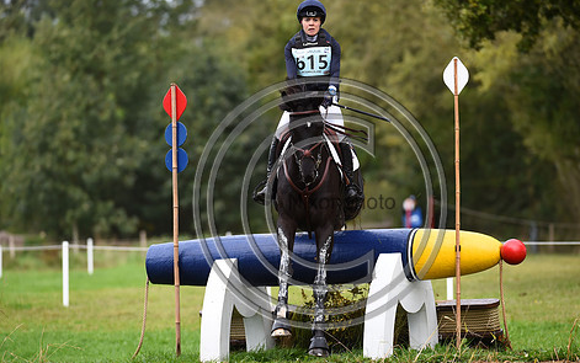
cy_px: 186
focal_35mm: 351
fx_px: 5552
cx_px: 307
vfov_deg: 3.7
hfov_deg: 6.0
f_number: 4.5
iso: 720
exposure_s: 1/1000
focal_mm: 280
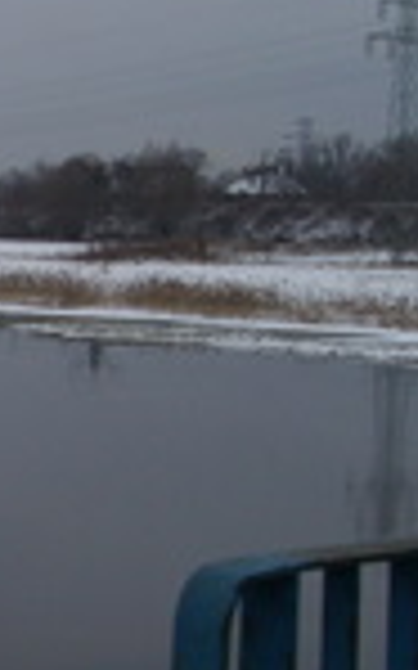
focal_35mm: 118
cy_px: 423
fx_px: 2153
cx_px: -769
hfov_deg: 9.2
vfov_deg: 17.7
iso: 400
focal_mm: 18
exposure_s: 1/250
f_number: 7.1
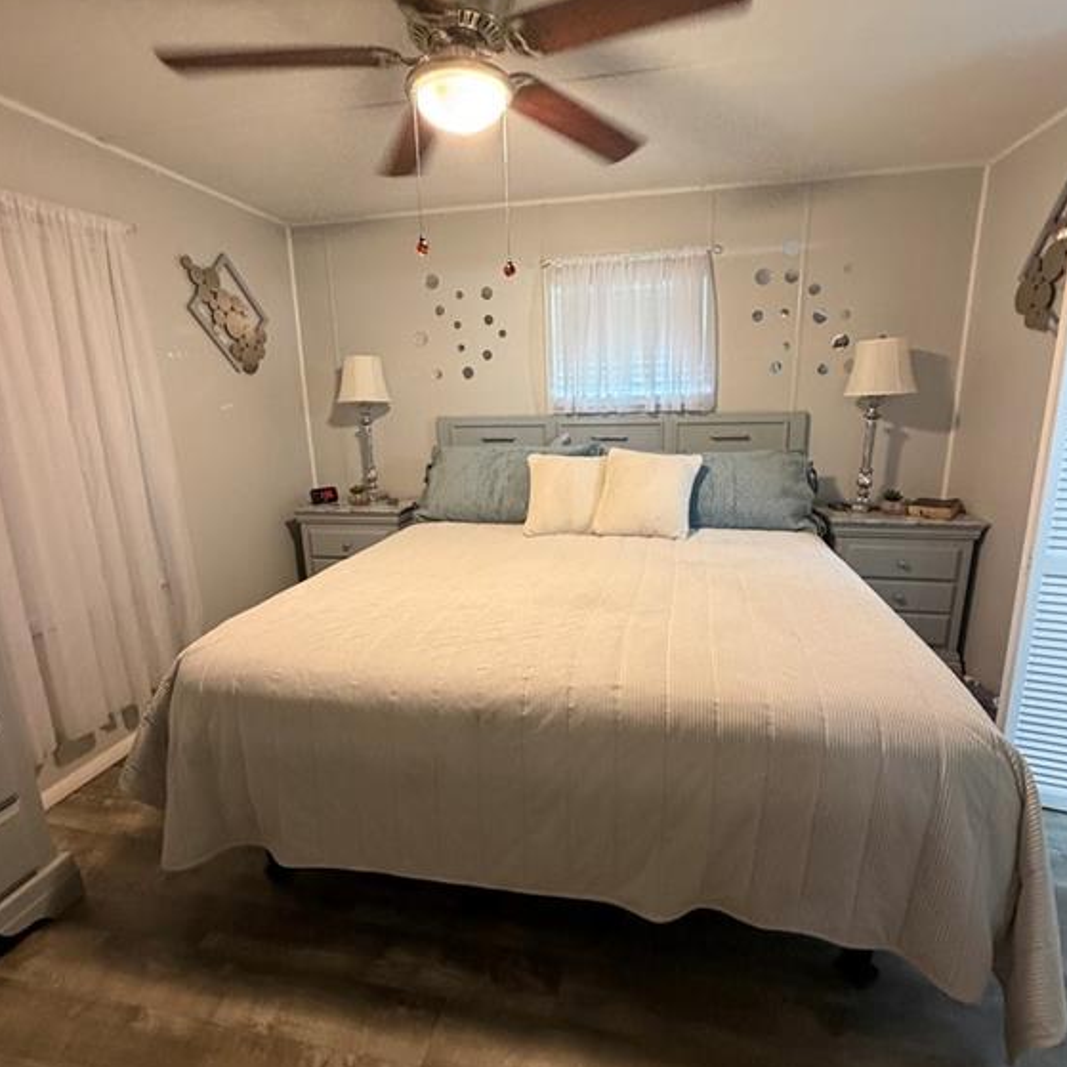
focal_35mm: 17
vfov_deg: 84.0
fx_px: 593
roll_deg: +2.1
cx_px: 538
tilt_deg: -12.3
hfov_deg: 84.0
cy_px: 529
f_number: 2.2
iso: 500
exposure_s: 1/60
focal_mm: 2.22
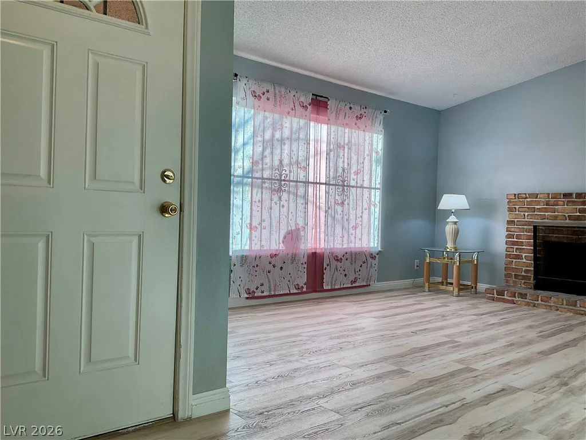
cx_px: 293
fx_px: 491
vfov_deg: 48.2
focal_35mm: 29
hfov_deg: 61.7
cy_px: 220
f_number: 1.8
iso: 16
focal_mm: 3
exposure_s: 1/122
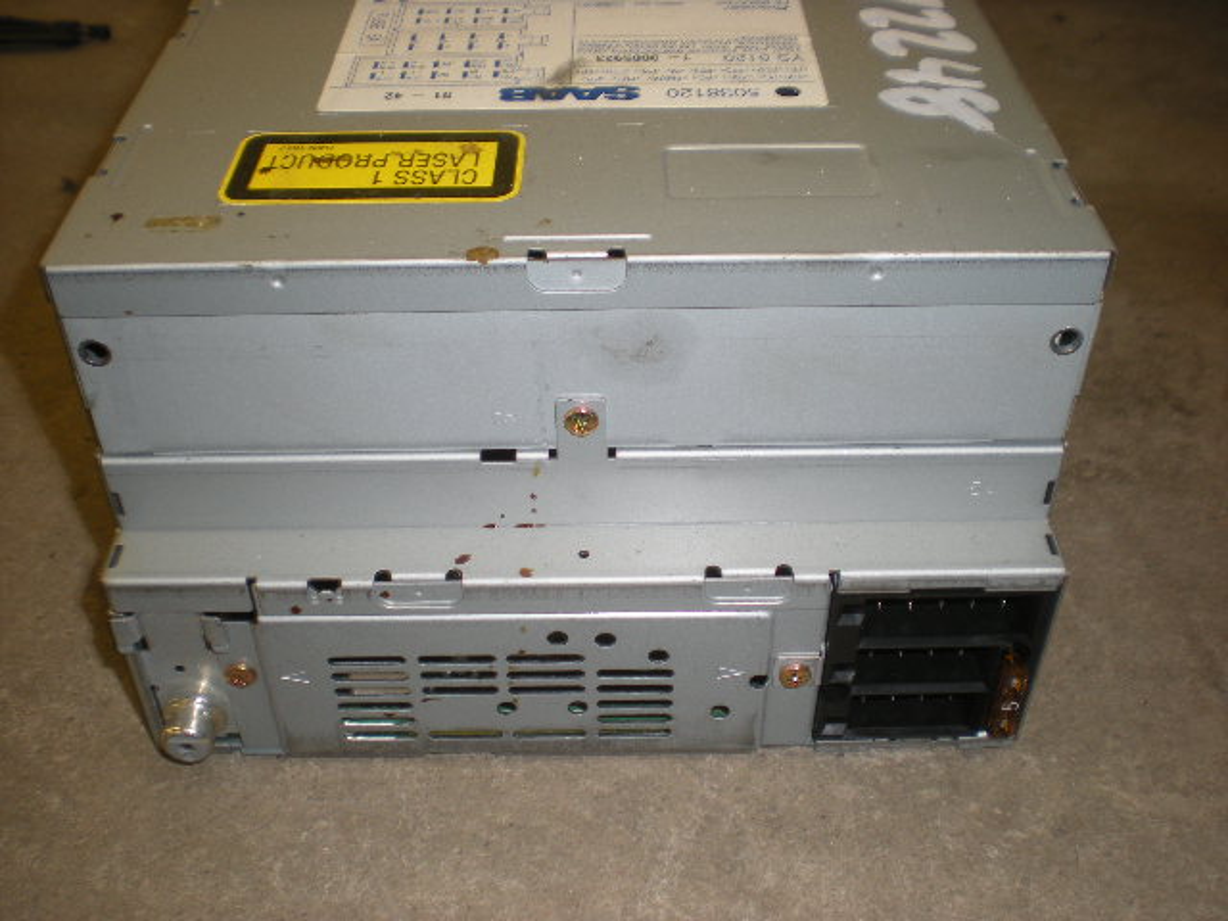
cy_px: 460
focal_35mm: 38
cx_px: 614
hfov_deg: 49.0
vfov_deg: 37.7
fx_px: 1348
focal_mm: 6.3
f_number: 3.1
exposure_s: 1/30
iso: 64
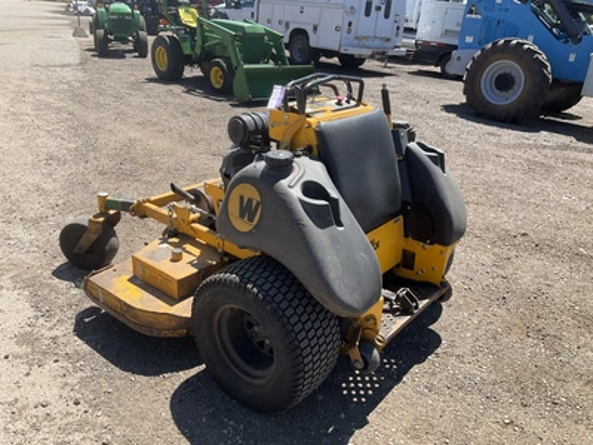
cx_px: 296
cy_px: 222
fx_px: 497
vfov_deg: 48.2
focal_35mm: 29
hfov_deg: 61.7
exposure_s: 1/997
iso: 25
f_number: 1.8
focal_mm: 3
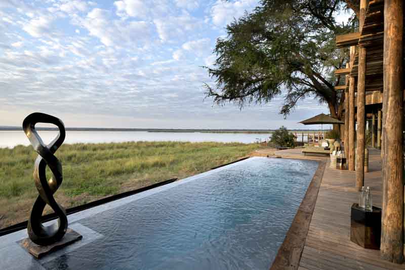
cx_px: 202
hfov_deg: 90.0
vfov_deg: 67.4
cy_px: 135
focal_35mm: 18
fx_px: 202
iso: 200
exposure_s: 1/60
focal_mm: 18
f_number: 9.5
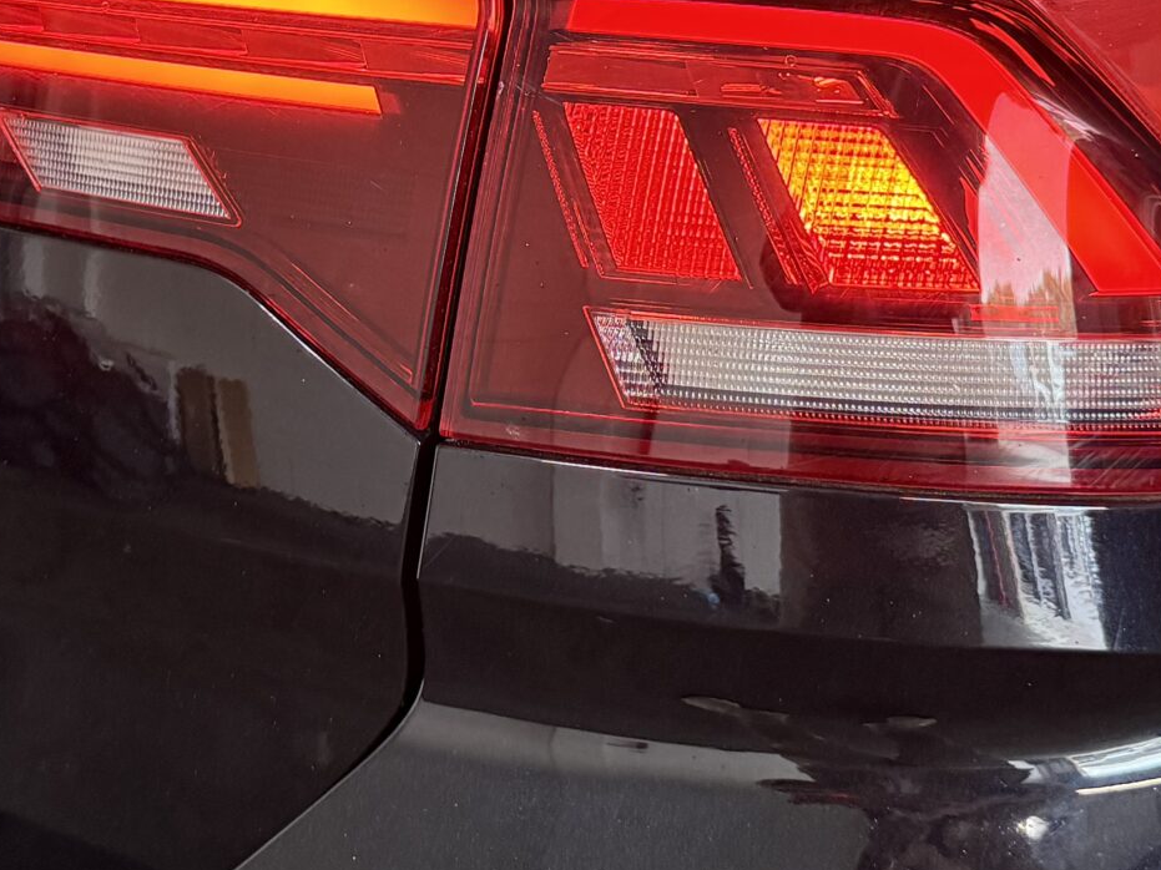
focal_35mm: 66
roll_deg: +1.0
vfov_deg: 22.1
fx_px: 2213
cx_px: 480
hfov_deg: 29.3
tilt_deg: -10.6
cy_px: 269
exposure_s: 1/50
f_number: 1.78
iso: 320
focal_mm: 6.76
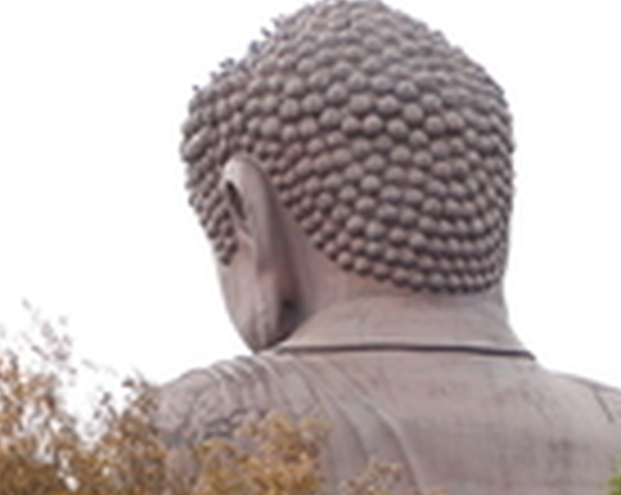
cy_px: 893
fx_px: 11691
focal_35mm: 637
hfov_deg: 3.0
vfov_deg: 2.4
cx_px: 500
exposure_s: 1/320
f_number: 5.6
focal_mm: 75
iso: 200
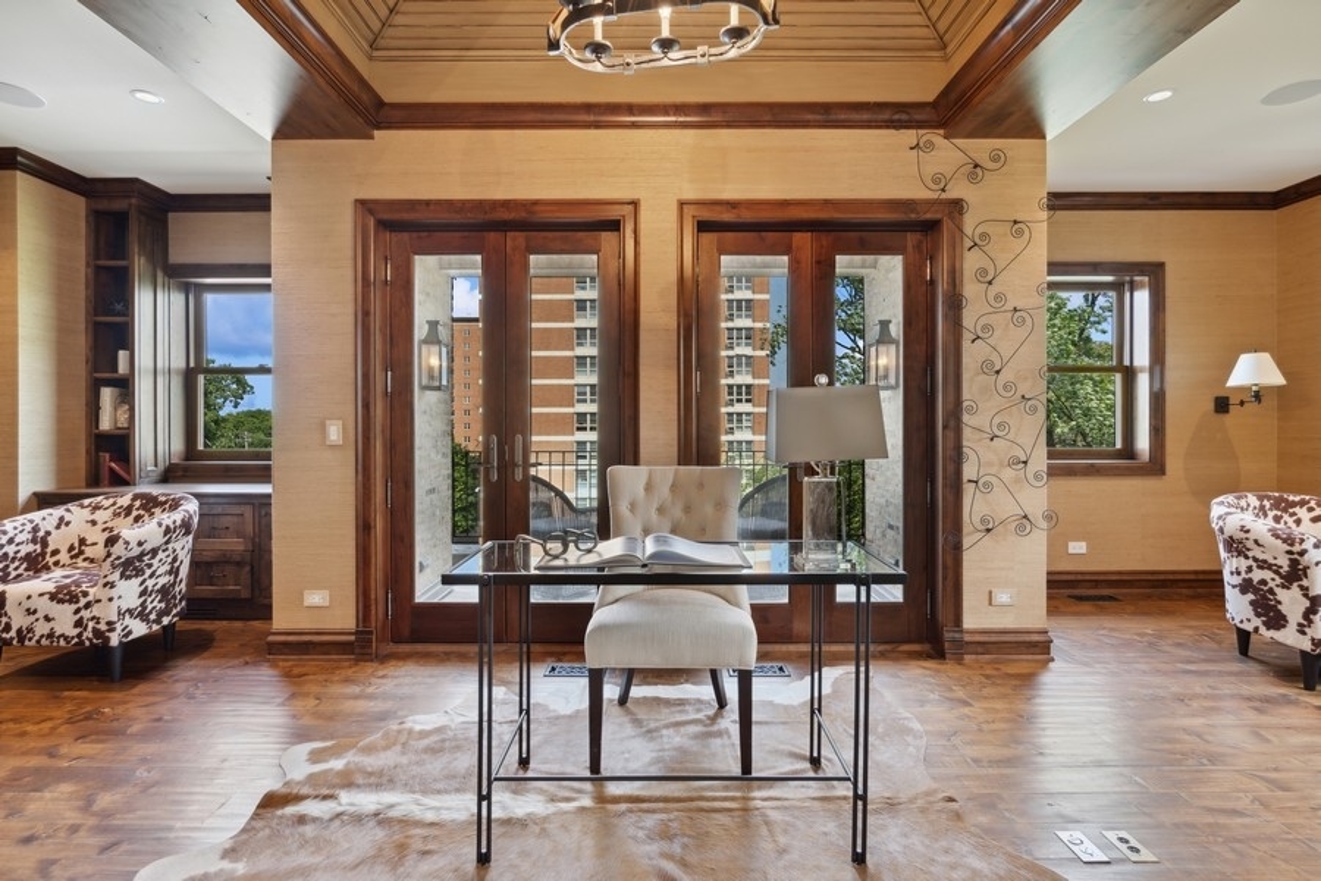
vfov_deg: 70.4
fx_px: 624
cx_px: 660
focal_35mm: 17
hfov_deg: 93.3
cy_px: 440
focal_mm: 17
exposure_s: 1/15
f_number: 8
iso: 320
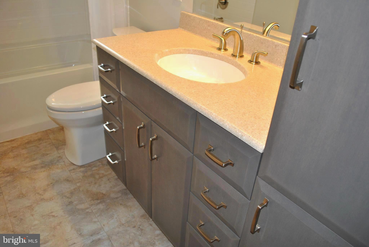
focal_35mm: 27
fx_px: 277
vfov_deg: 48.0
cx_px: 184
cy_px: 124
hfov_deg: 67.3
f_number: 3.5
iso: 200
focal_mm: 18
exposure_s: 1/60
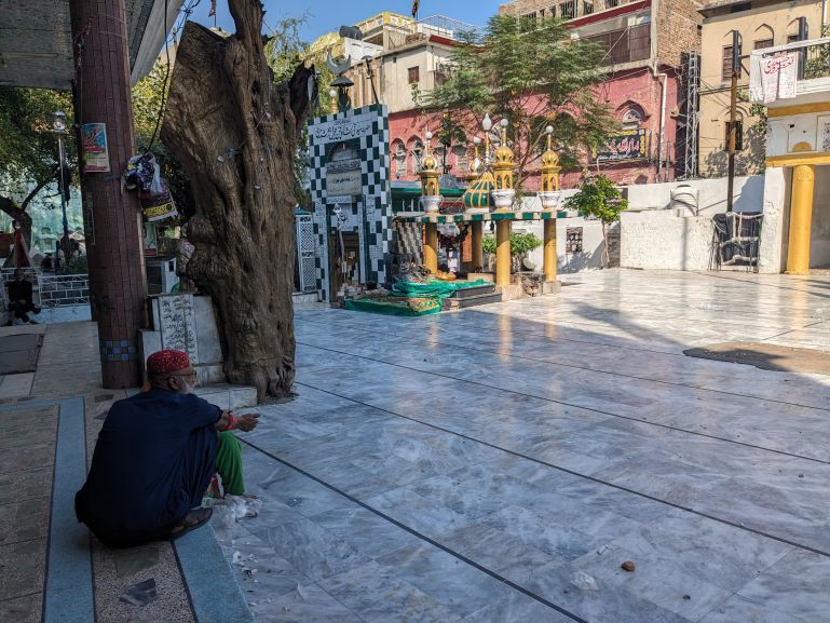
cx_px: 415
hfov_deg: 65.3
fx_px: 647
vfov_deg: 51.4
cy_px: 312
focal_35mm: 27
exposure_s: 1/3891
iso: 57
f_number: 1.73
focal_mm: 4.38
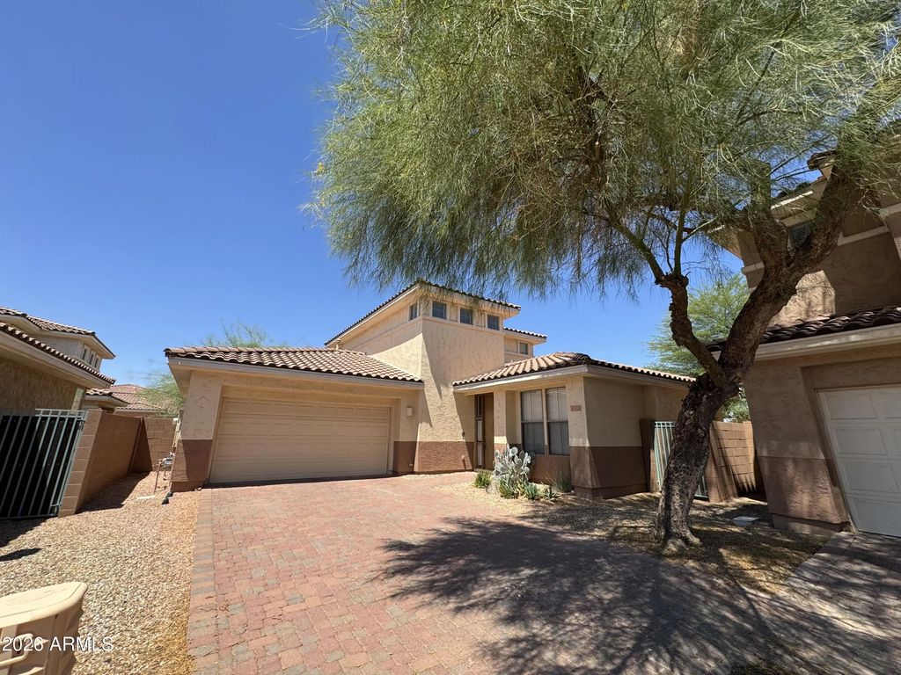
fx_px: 364
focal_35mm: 14
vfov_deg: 85.7
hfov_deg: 102.1
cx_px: 450
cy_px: 338
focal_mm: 2.22
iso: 40
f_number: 2.2
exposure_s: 1/1420
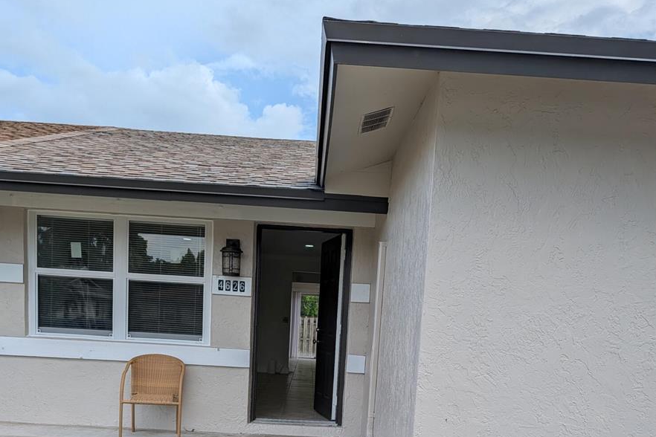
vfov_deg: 36.2
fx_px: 620
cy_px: 405
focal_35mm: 34
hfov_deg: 55.8
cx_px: 324
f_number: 1.68
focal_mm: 6.9
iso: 21
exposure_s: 1/917
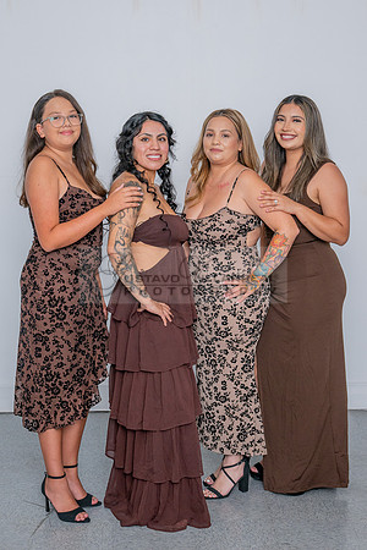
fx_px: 866
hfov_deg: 23.9
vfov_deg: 35.2
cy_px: 255
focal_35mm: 57
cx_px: 169
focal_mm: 35
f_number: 5.6
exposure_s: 1/125
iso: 320
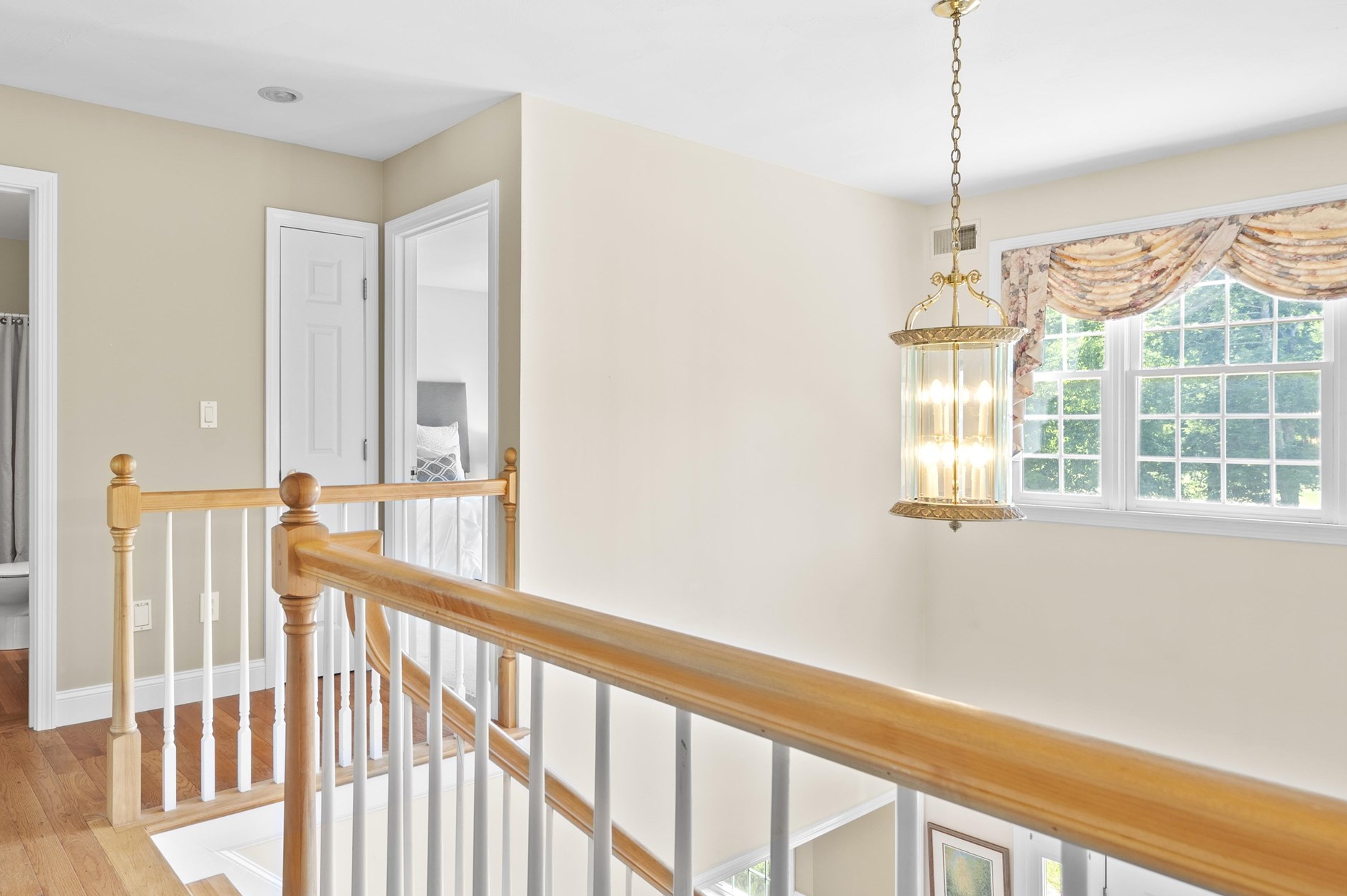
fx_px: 860
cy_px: 416
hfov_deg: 75.2
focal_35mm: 23
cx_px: 528
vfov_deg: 55.0
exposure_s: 2
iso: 250
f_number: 7.1
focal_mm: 14
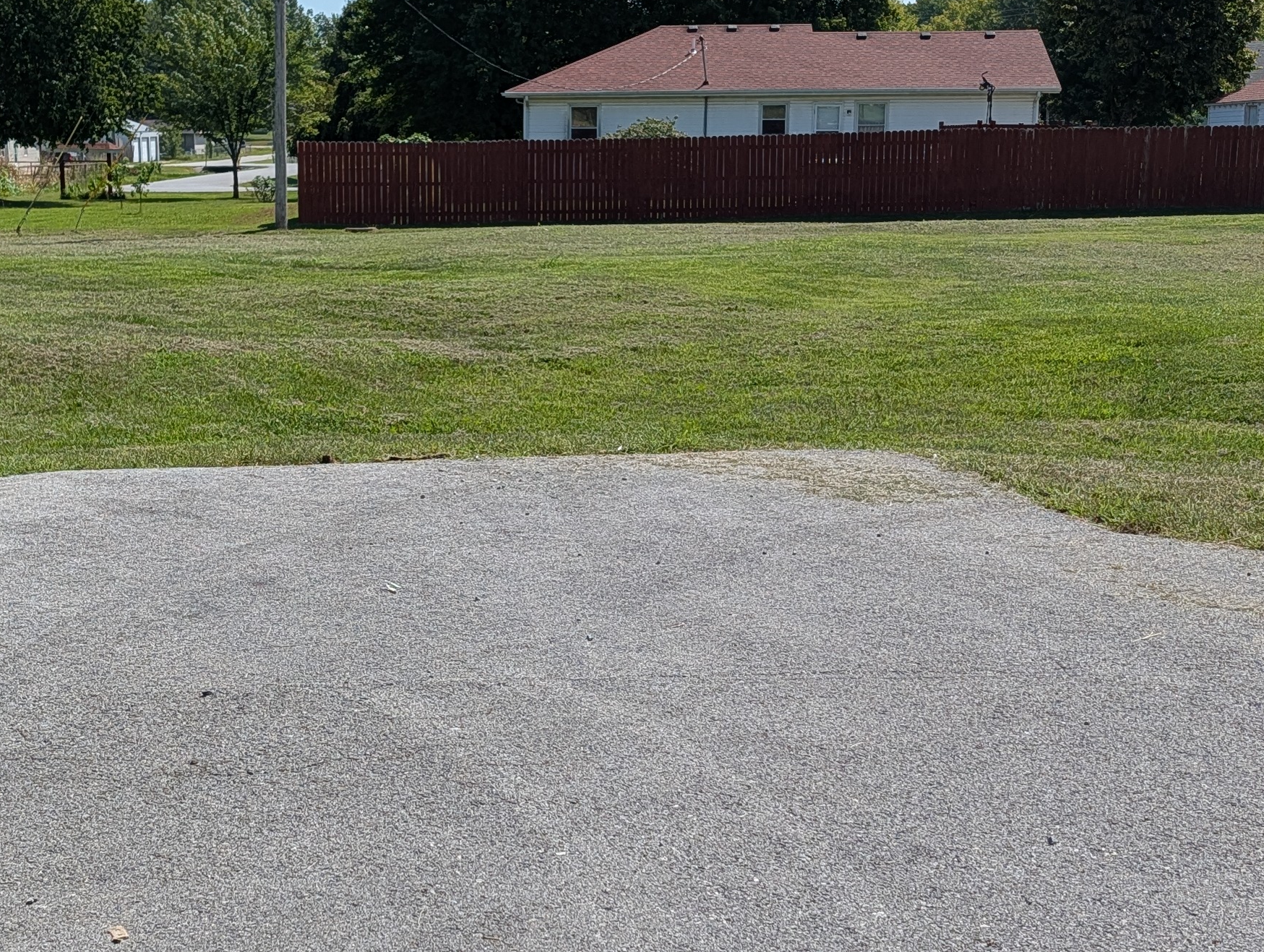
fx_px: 2048
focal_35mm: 56
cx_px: 473
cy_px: 603
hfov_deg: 34.1
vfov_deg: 26.1
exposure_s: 1/1408
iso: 20
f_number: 1.68
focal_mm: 6.9
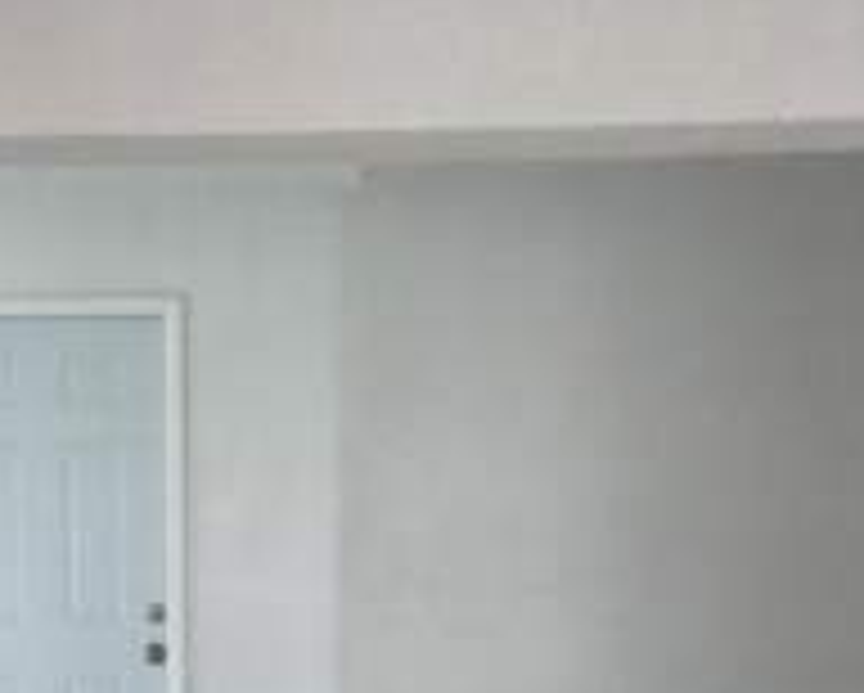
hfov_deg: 33.2
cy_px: 475
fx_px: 1433
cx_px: 270
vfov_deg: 27.0
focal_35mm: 56
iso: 500
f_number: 1.8
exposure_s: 1/120
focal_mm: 5.4
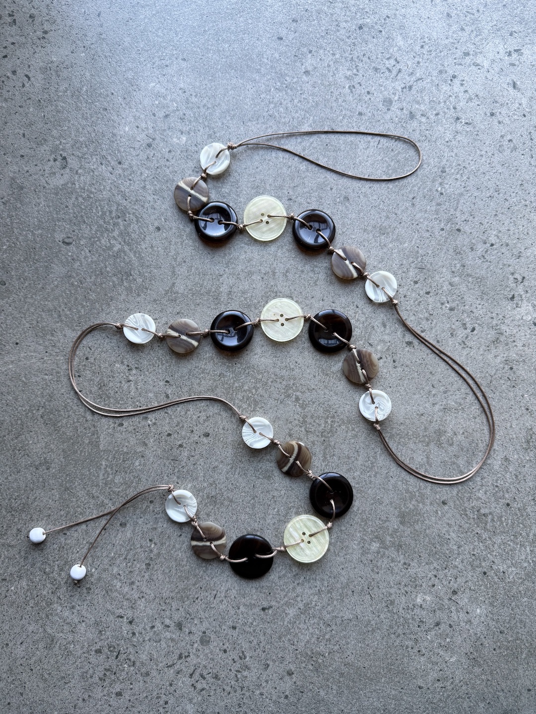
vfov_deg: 71.6
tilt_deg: -86.9
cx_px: 268
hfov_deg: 56.8
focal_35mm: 24
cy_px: 357
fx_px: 495
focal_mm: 6.76
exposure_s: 1/121
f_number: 1.78
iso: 125
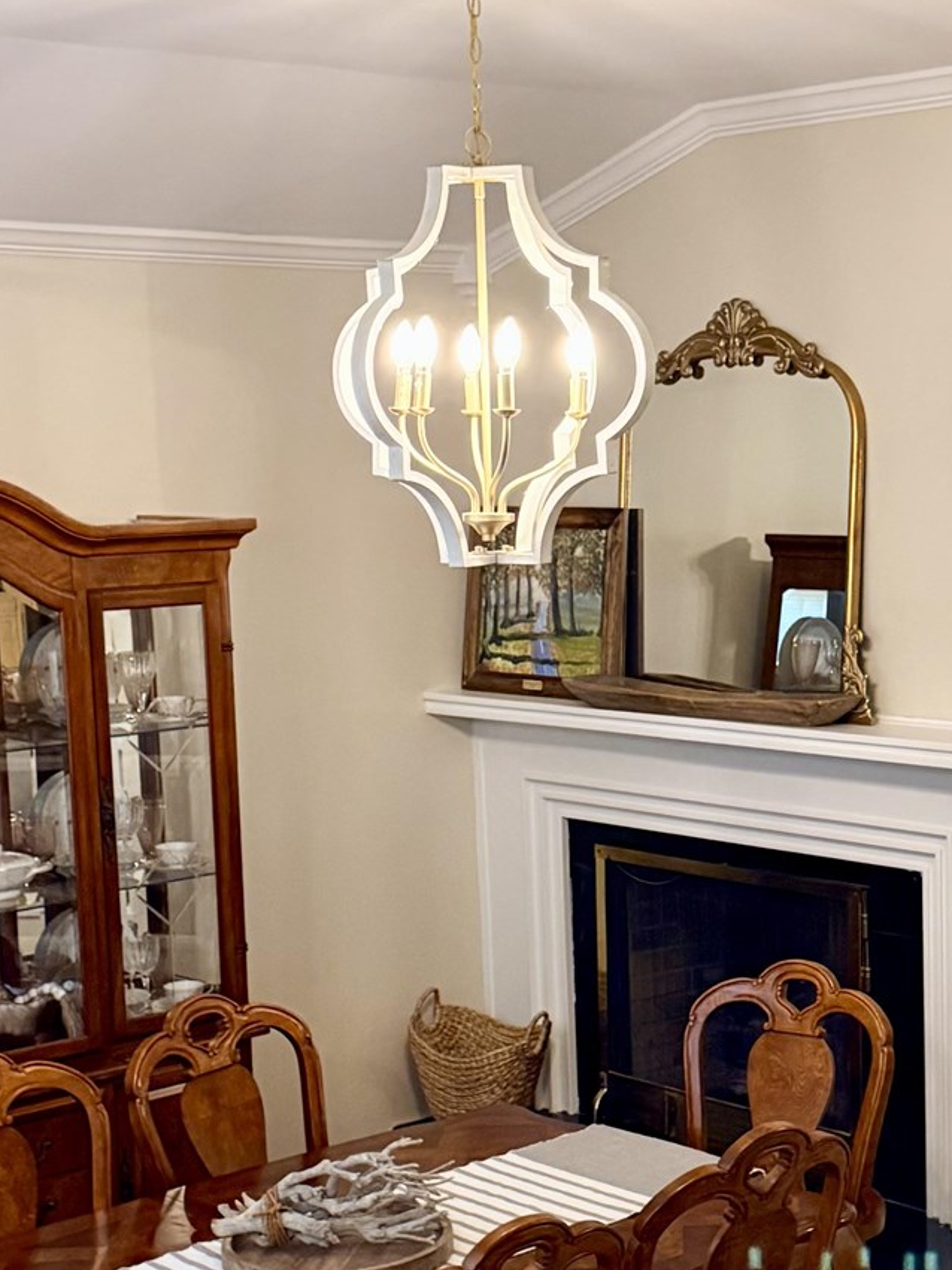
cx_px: 686
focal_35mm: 65
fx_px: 2384
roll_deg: +0.8
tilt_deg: -8.0
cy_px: 815
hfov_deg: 22.4
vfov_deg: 29.7
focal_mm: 6.76
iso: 640
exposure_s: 1/60
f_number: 1.78
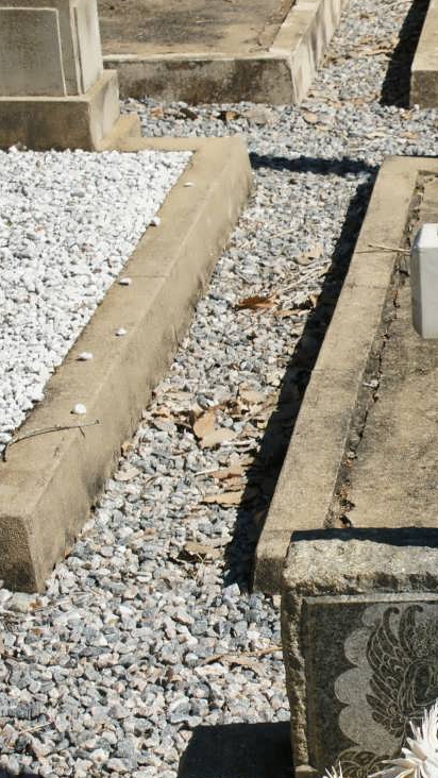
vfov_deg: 18.5
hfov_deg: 10.2
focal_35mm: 116
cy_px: 374
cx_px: 605
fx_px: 2391
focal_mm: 45
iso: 200
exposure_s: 1/320
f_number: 9
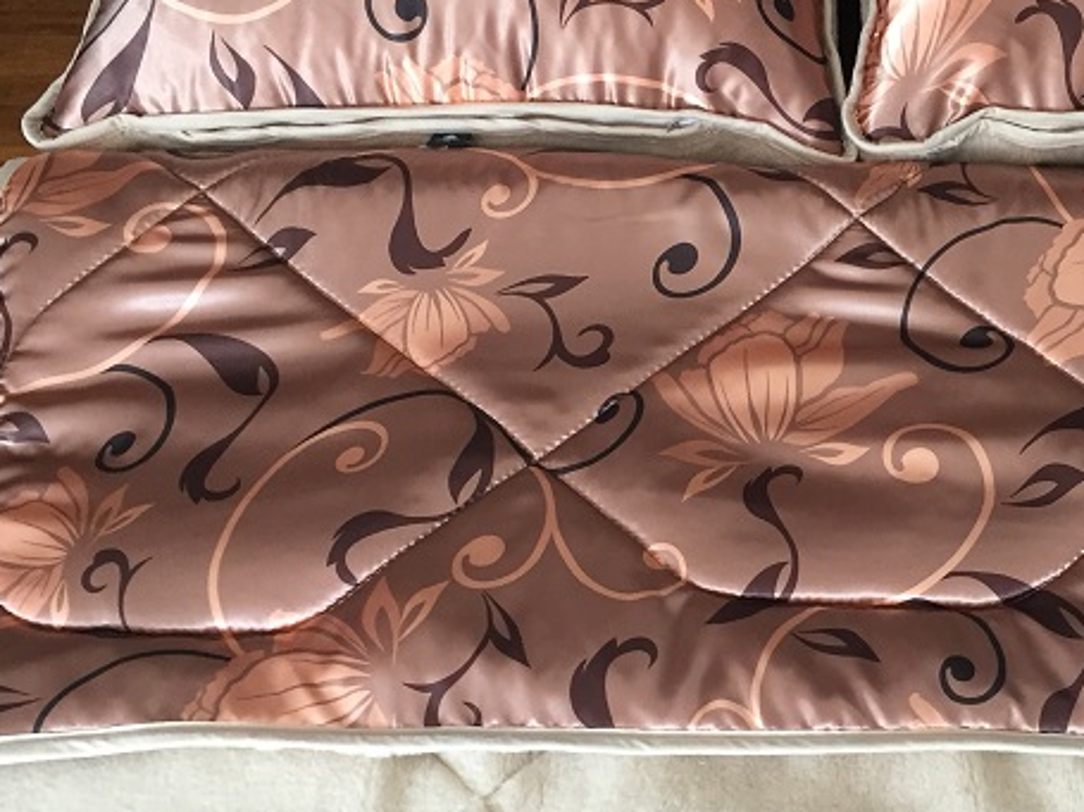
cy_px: 457
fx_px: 1597
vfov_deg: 28.5
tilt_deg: -56.4
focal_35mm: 51
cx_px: 831
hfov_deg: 36.5
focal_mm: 4.15
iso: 160
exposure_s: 1/33
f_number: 2.2
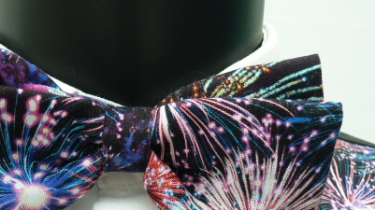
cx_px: 131
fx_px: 467
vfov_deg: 24.7
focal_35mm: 47
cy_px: 184
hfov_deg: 43.2
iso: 200
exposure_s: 1/30
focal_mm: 4.8
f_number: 2.8
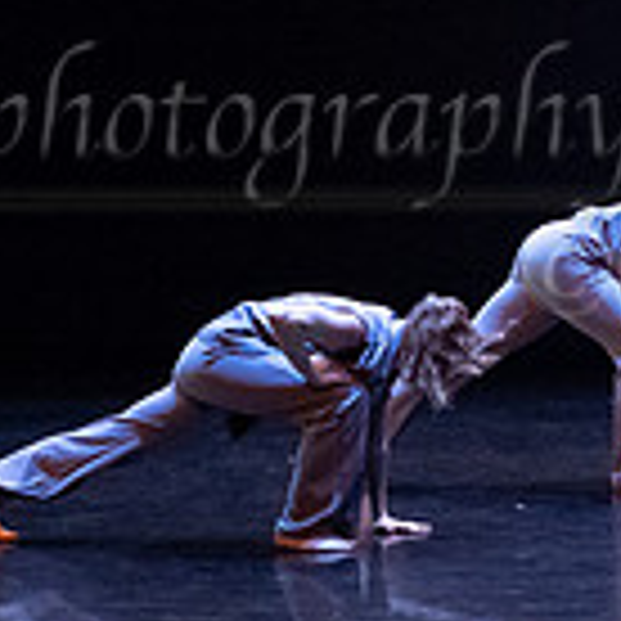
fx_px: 3288
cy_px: 191
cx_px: 1019
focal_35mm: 162
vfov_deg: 10.8
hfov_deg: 10.3
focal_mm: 41
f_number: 4
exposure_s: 1/320
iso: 4000
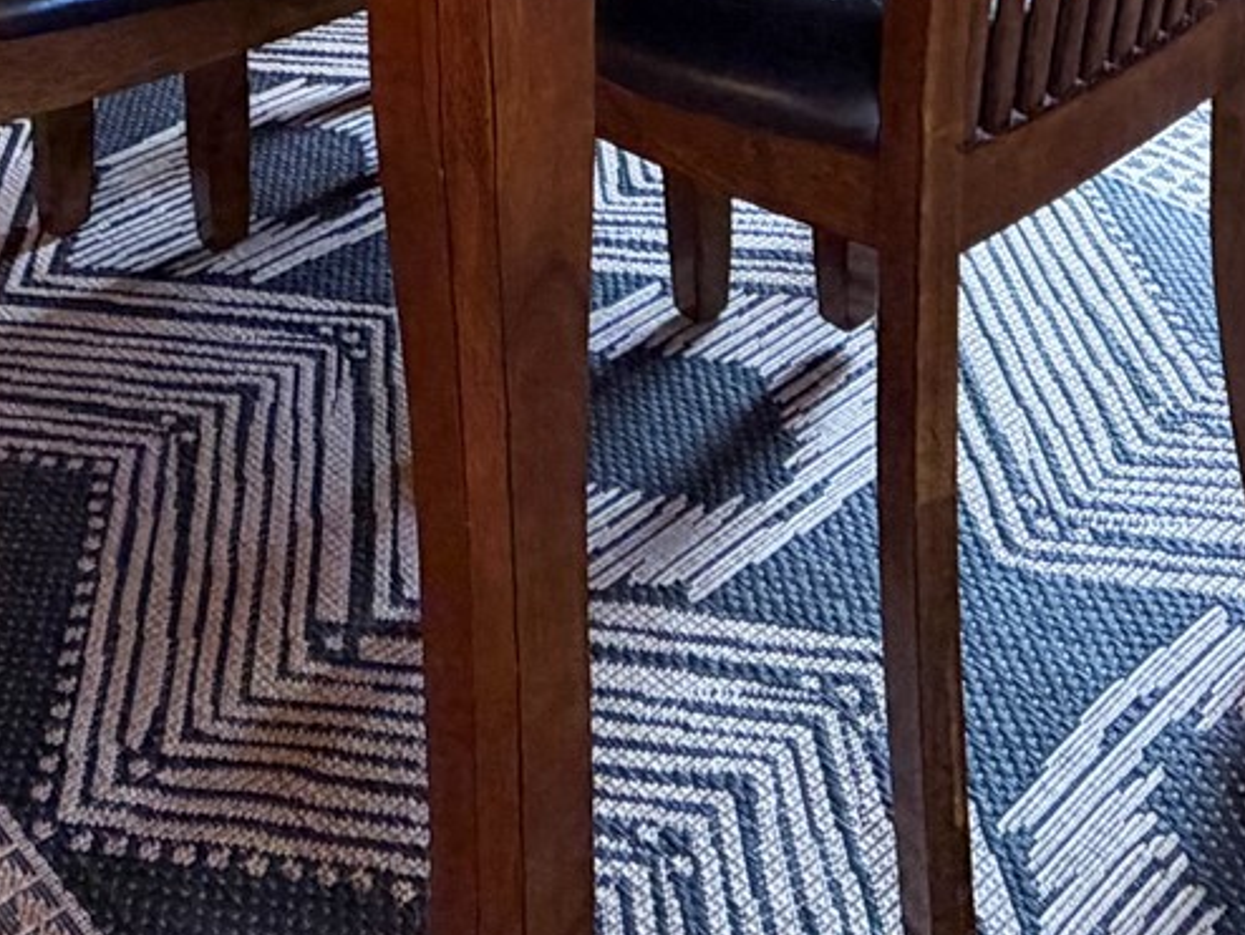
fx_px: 2087
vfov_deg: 18.4
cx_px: 713
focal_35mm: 58
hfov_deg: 33.2
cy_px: -844
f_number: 2.2
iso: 200
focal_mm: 2.22
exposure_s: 1/60
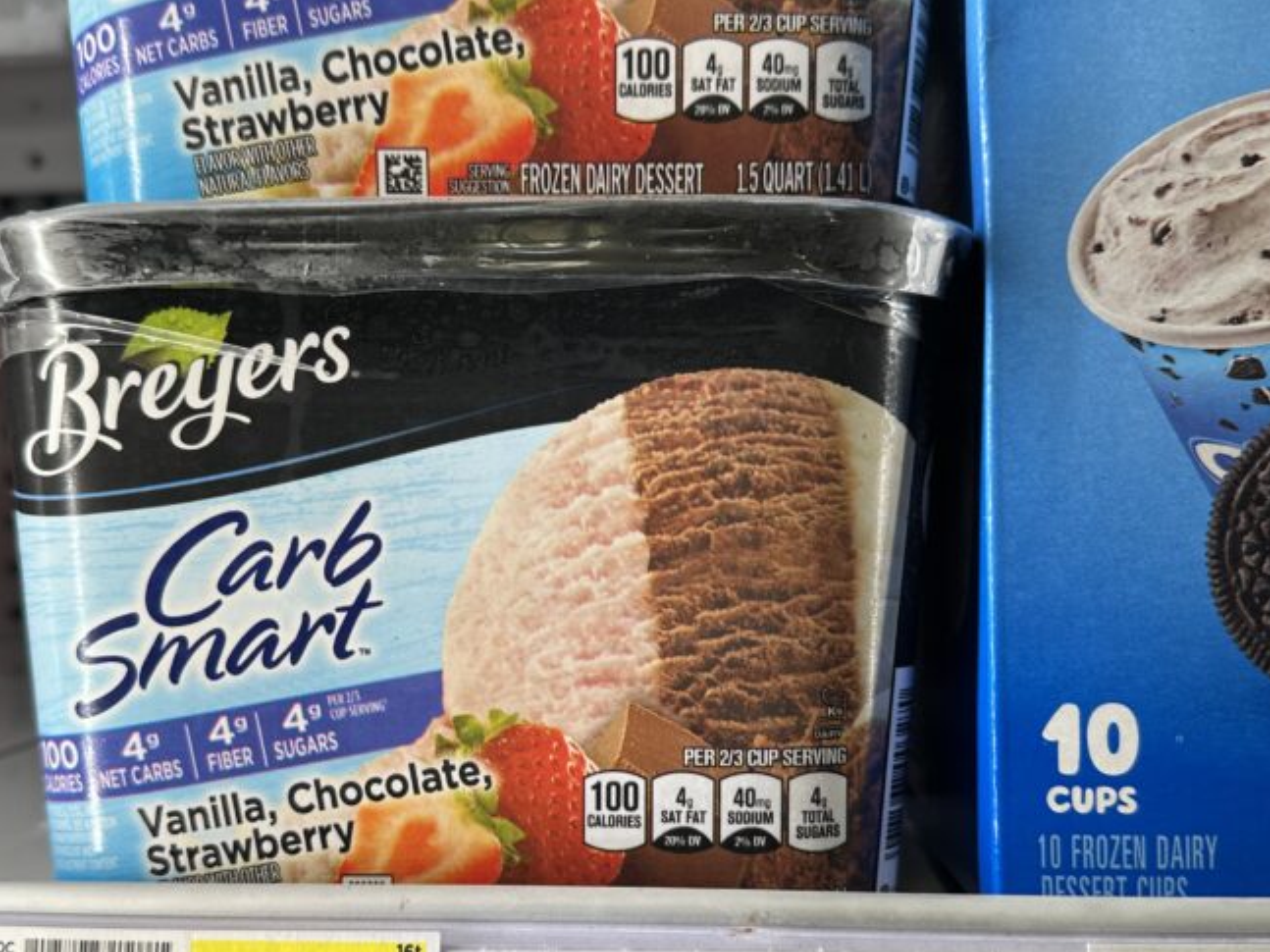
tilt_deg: -4.5
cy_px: 532
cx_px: 610
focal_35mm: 38
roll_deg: -2.0
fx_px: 1394
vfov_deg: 37.7
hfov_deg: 49.0
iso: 64
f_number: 1.78
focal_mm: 6.86
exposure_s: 1/132
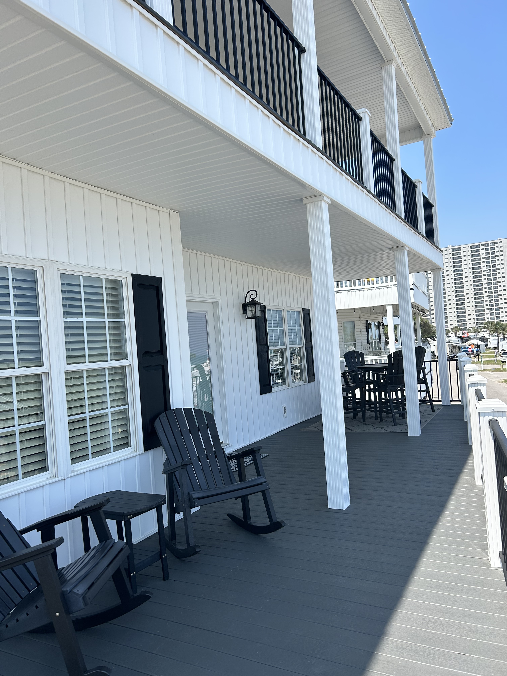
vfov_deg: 67.3
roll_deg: +4.5
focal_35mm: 26
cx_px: 254
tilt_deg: +0.9
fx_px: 508
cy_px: 338
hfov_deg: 53.1
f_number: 1.5
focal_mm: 5.7
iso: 50
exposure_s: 1/2994
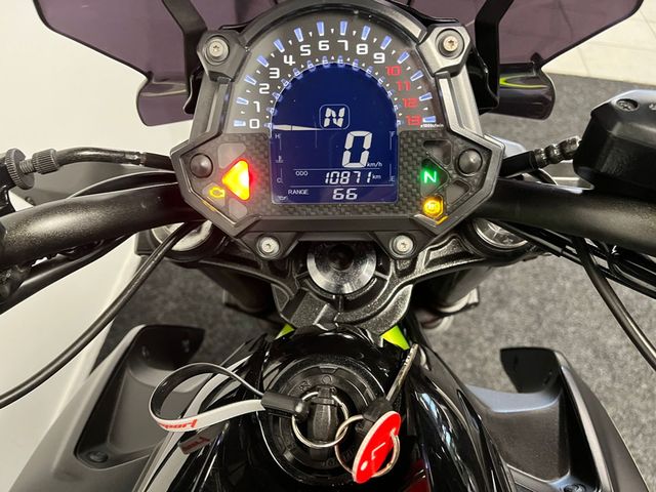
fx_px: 493
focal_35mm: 26
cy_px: 246
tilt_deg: -50.7
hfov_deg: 67.3
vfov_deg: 53.1
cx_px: 328
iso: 400
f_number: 1.6
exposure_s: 1/33
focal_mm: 5.1
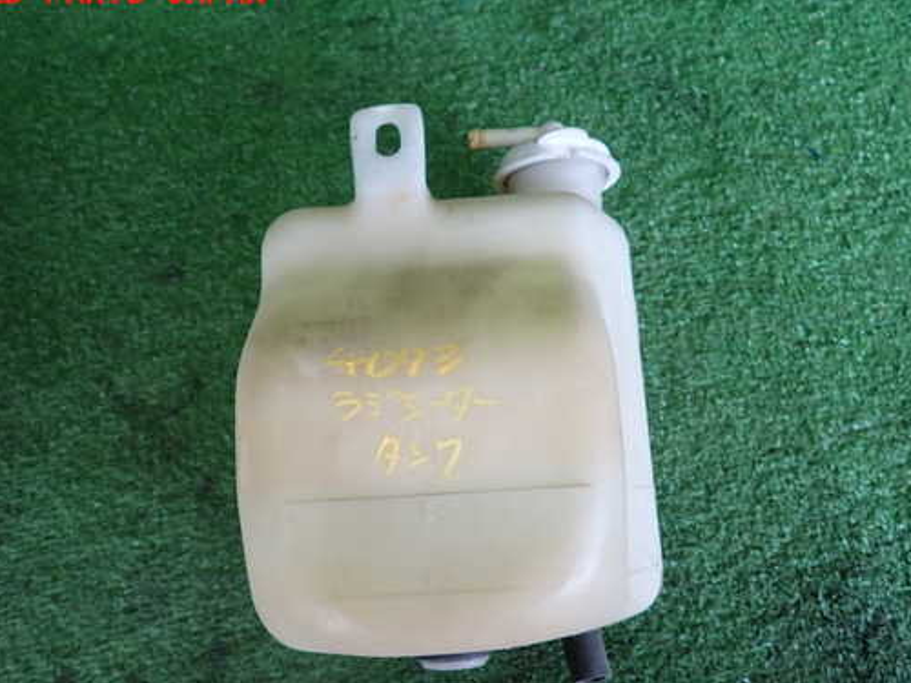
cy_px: 379
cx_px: 481
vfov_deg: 46.7
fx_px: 790
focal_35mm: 30
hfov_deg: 59.9
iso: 200
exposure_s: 1/50
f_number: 2
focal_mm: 4.5
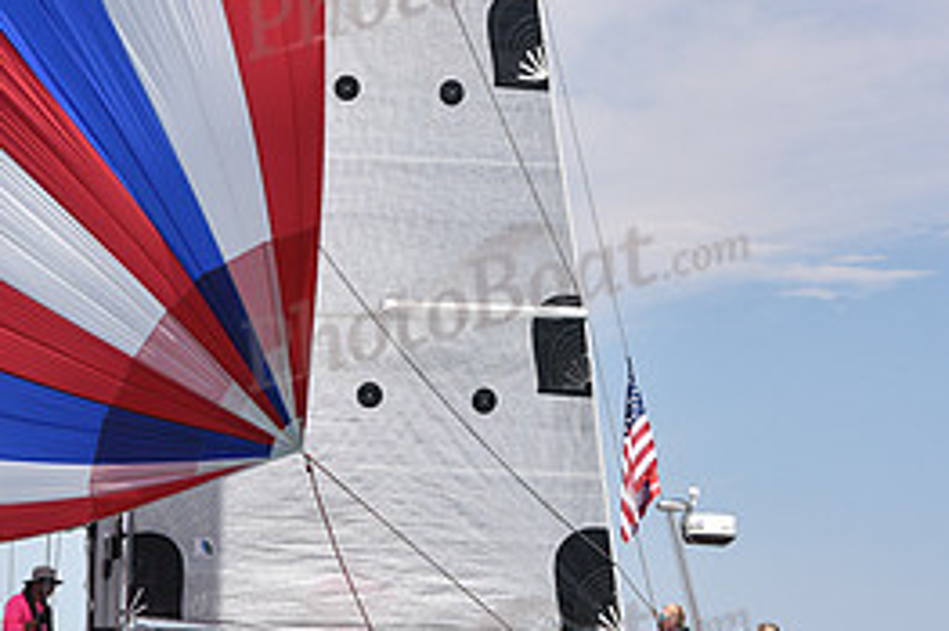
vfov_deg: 7.2
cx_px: 58
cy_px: 535
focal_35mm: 190
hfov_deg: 10.8
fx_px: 5005
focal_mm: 86
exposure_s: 1/800
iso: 320
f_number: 5.6
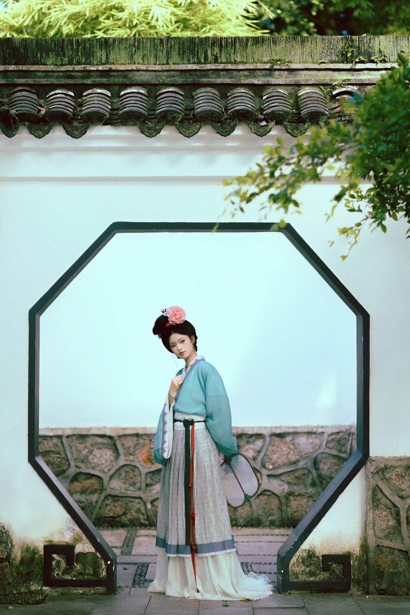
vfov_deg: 23.9
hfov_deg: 16.1
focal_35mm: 85
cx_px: 205
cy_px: 308
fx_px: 1452
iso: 100
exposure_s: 1/640
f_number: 2
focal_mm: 85
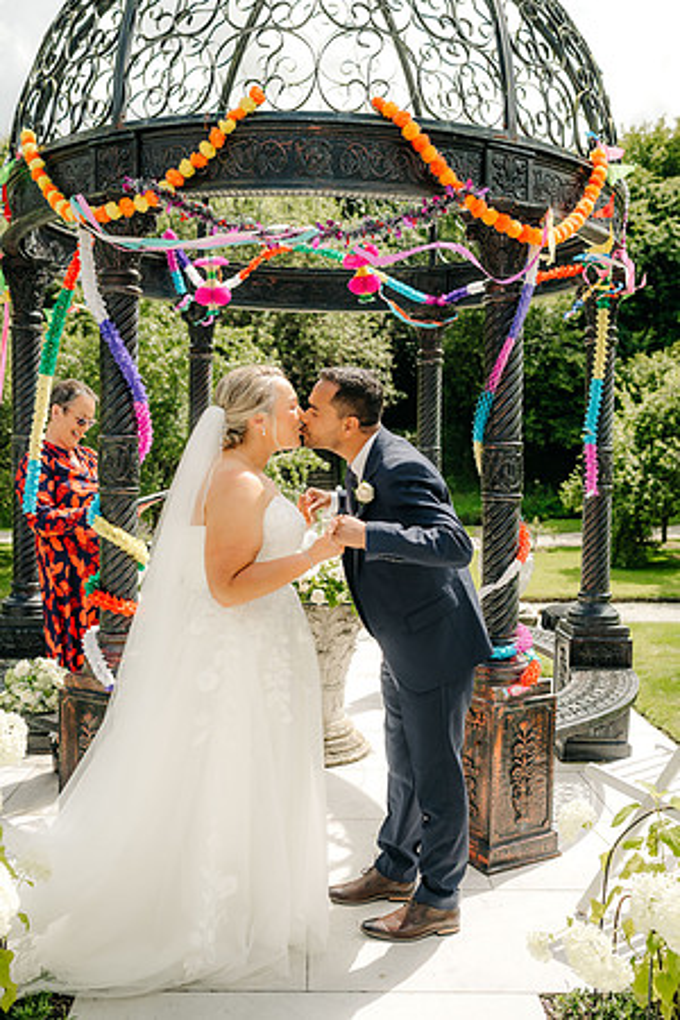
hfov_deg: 37.9
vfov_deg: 54.4
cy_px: 510
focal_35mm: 35
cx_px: 340
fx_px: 992
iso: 100
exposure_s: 1/640
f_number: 3.5
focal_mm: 35
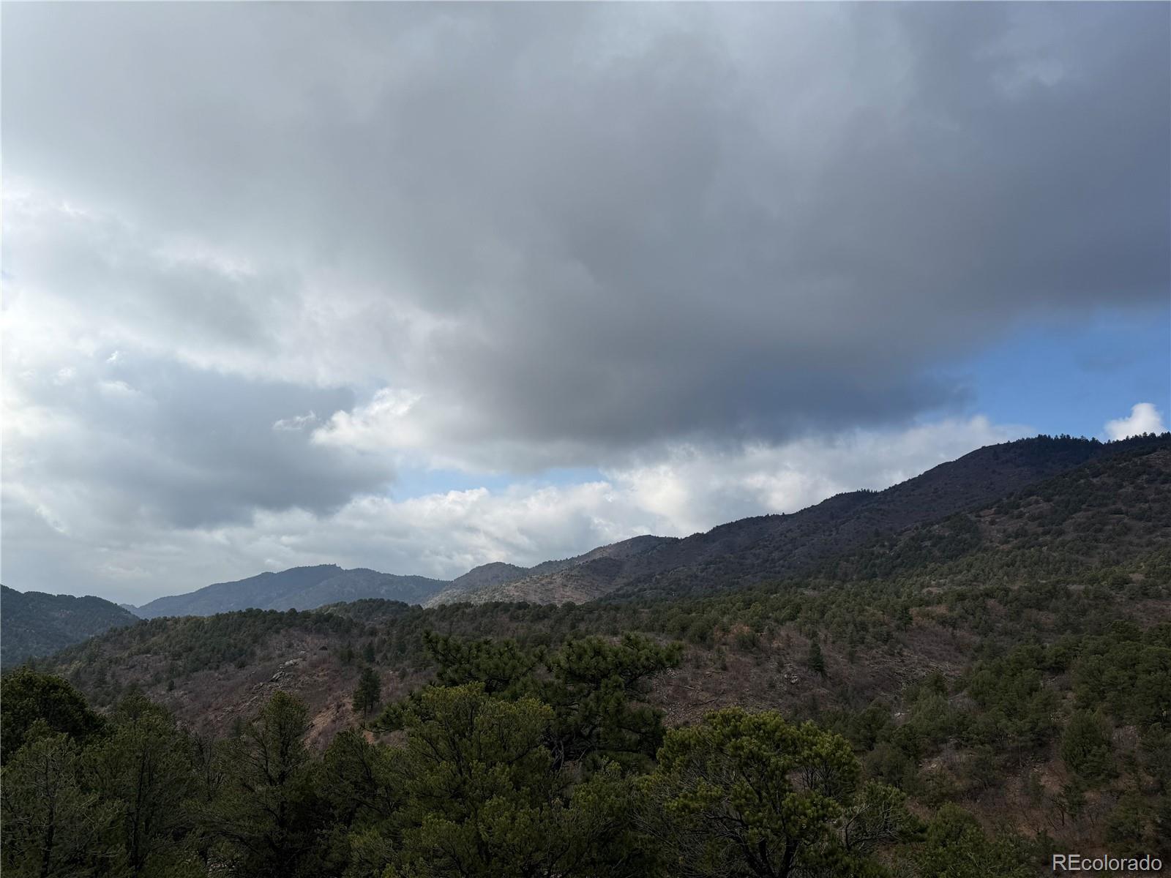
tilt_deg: +10.7
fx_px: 812
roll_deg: -2.0
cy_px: 439
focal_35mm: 24
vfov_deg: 56.8
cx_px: 586
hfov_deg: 71.6
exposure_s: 1/5319
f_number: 1.78
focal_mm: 6.76
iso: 80
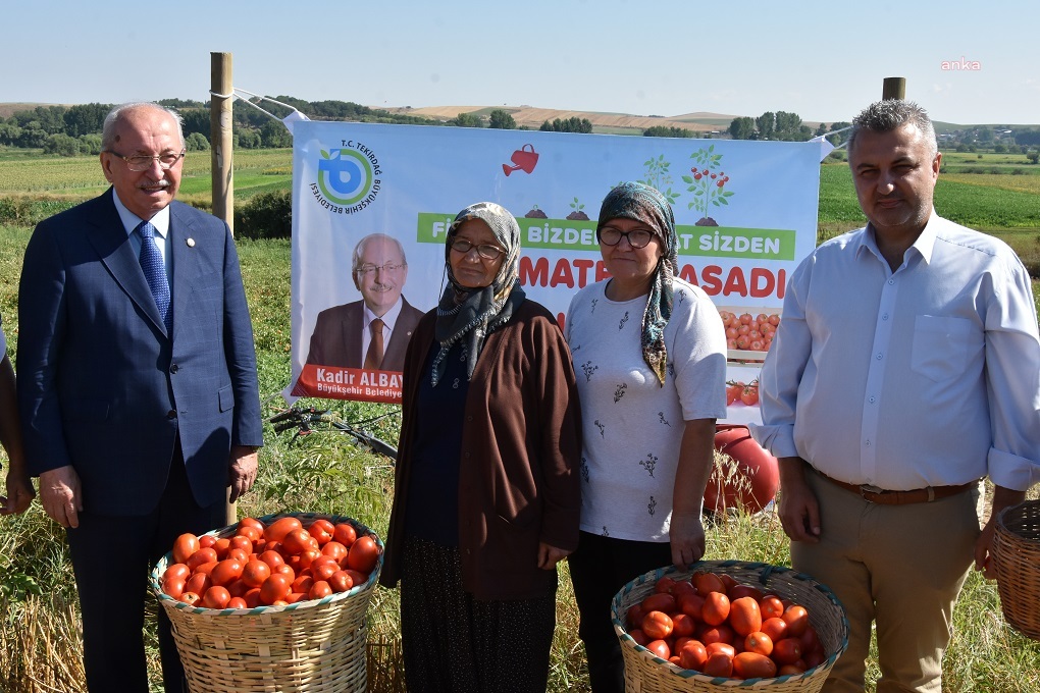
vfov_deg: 31.9
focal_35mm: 42
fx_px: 1213
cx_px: 520
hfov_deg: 46.4
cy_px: 346
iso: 640
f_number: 13
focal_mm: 28
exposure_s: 1/640
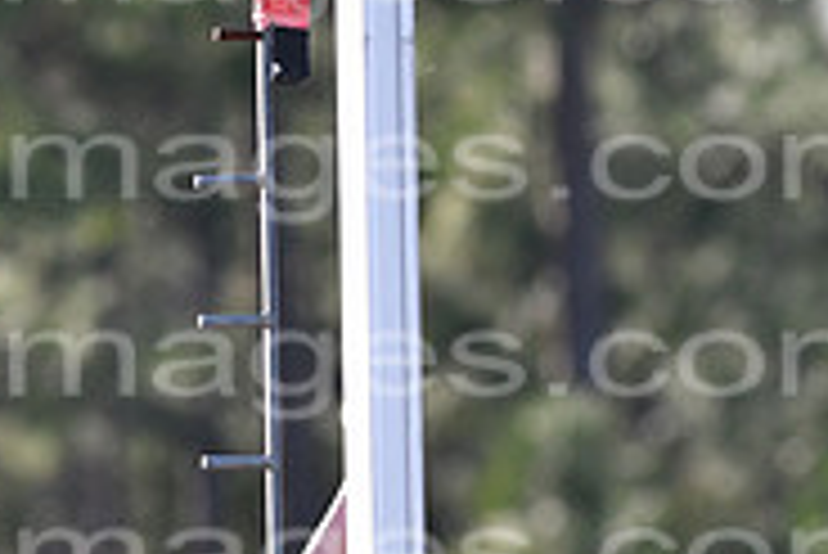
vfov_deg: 1.0
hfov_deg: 1.5
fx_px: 32708
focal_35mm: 1421
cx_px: -94
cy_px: 660
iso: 400
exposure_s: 1/1000
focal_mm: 300
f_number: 5.6
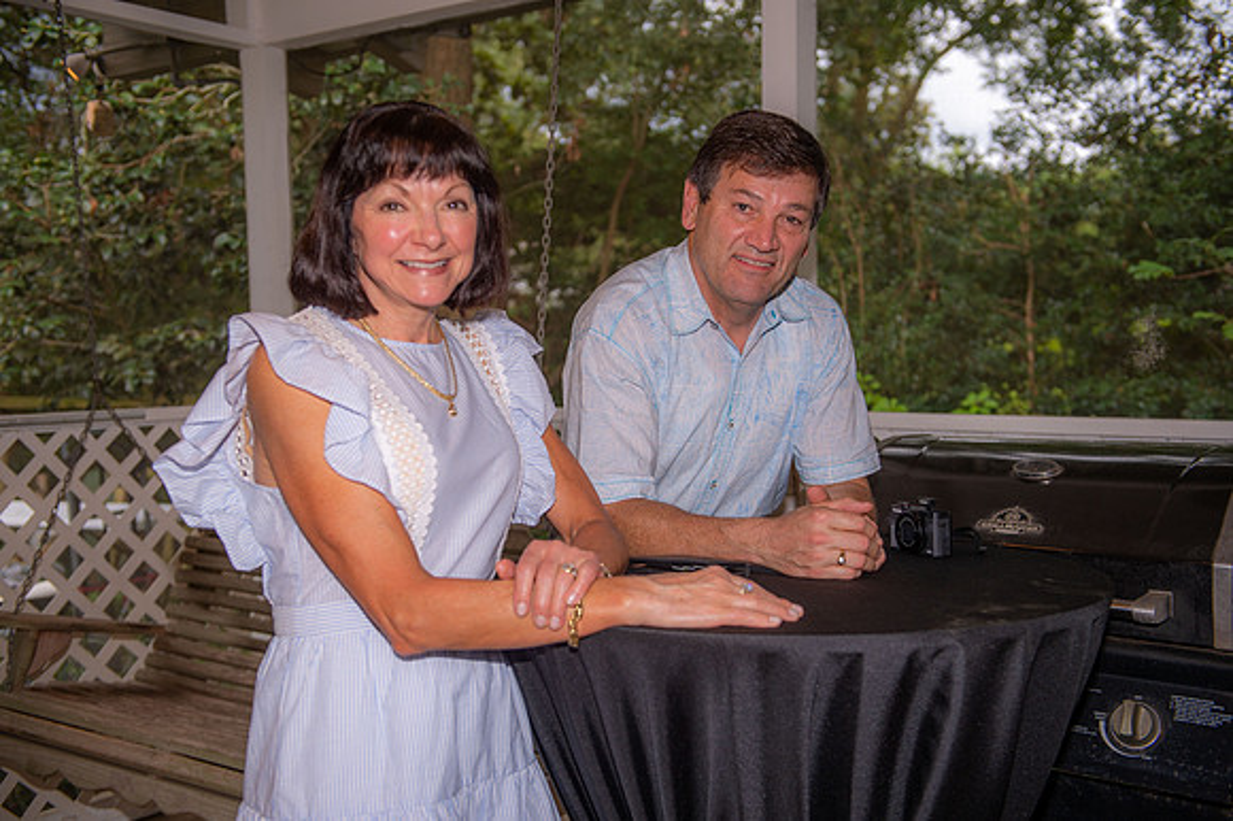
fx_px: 1369
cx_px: 616
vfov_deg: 33.4
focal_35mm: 40
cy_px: 410
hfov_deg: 48.5
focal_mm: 40
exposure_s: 1/60
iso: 64
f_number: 3.5
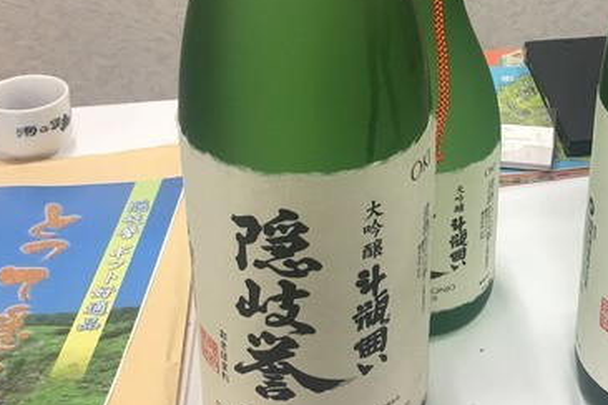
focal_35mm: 66
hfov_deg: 29.3
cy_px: 61
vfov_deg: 20.3
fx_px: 1115
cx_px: 547
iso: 40
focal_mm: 4.15
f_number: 2.2
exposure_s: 1/15
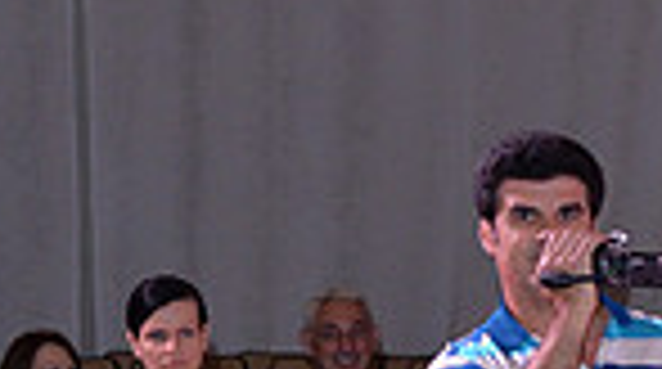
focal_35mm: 381
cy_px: 592
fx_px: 6675
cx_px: 838
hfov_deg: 5.6
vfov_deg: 3.2
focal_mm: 92
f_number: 6.3
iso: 2000
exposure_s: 1/250
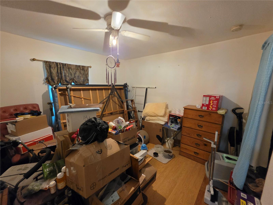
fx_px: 103
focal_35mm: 13
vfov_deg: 89.9
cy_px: 102
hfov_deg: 106.2
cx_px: 136
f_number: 1.9
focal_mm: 2.2
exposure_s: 1/60
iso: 640
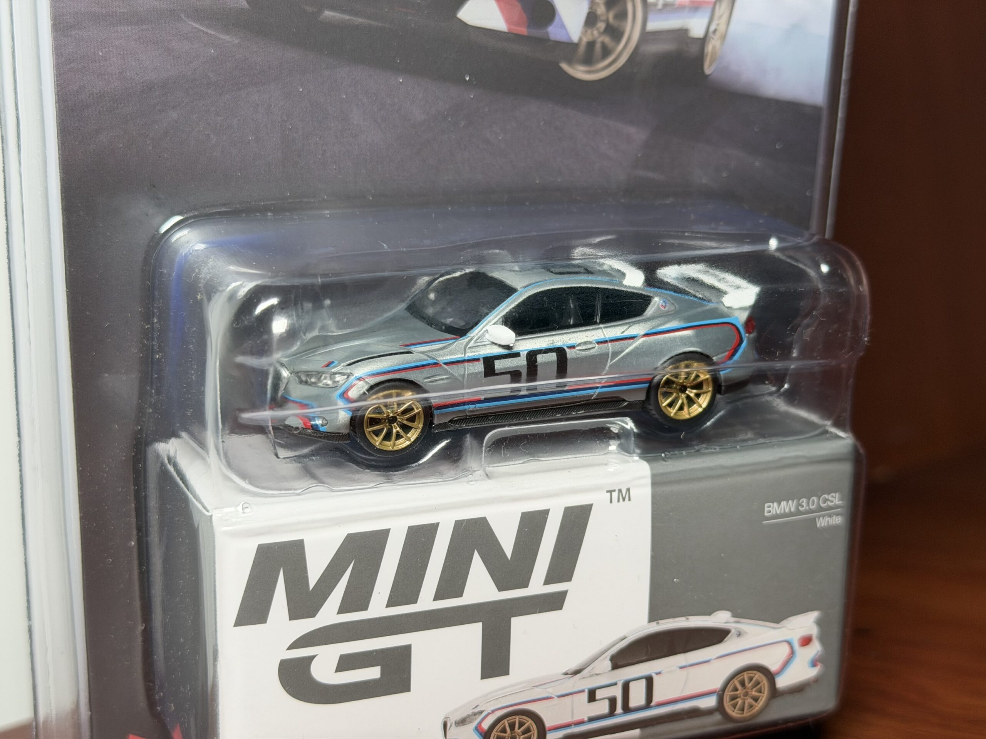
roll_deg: +3.3
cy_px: 370
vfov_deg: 30.3
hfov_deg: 39.7
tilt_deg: -5.2
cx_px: 493
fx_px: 1367
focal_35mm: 48
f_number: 1.78
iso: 80
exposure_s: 1/121
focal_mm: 6.76
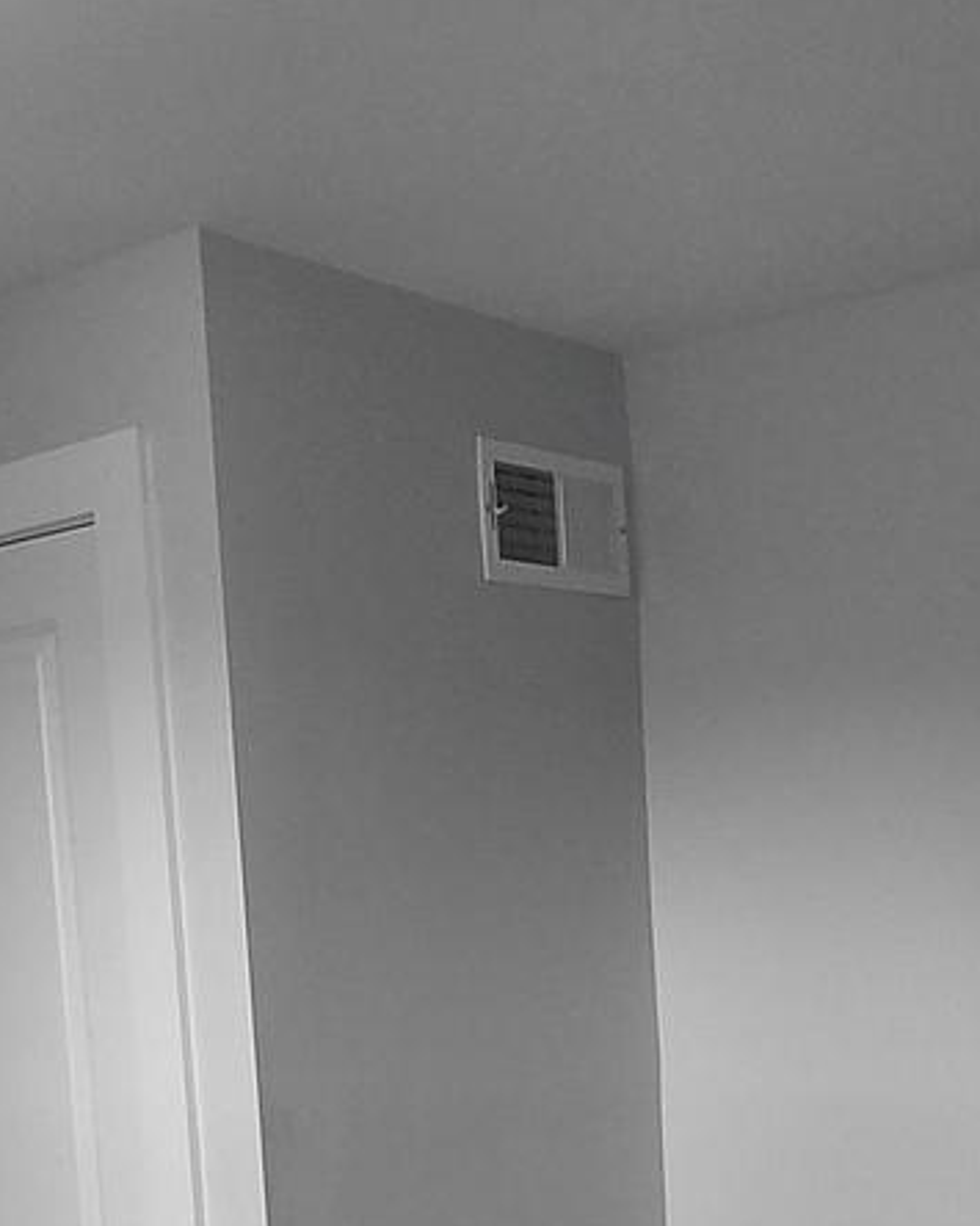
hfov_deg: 28.1
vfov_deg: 33.0
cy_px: 1105
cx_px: 497
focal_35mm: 54
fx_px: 1958
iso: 64
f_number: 2.2
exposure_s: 1/120
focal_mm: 1.64
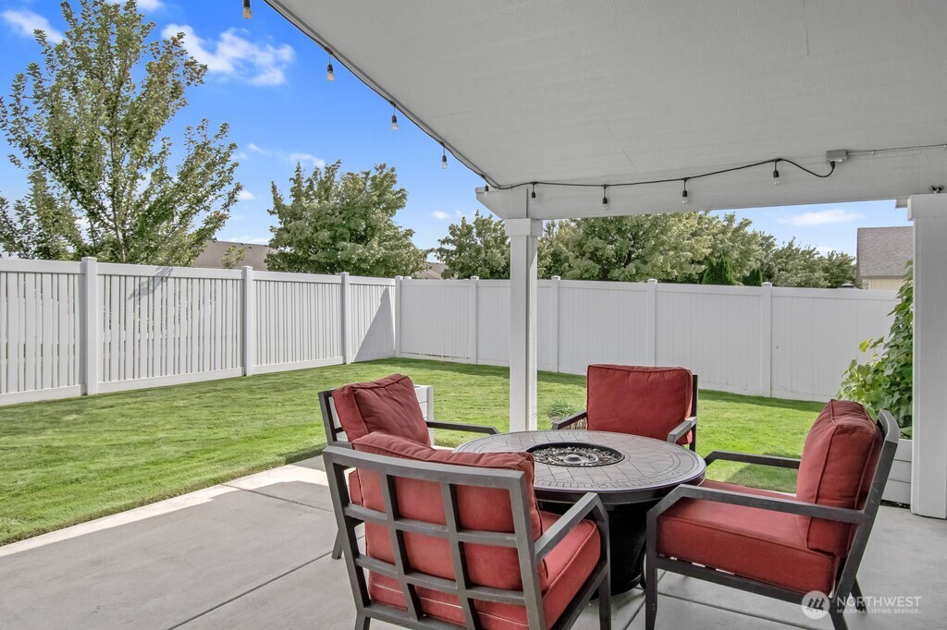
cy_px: 315
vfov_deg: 57.2
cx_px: 474
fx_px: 579
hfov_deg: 78.6
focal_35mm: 22
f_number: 6.3
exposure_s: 1/2000
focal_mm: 15
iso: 64
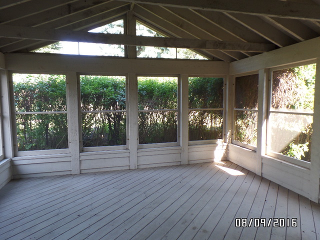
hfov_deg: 73.9
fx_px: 213
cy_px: 120
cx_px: 160
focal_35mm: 23
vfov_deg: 58.9
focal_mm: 4.1
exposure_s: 1/30
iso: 100
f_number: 2.8
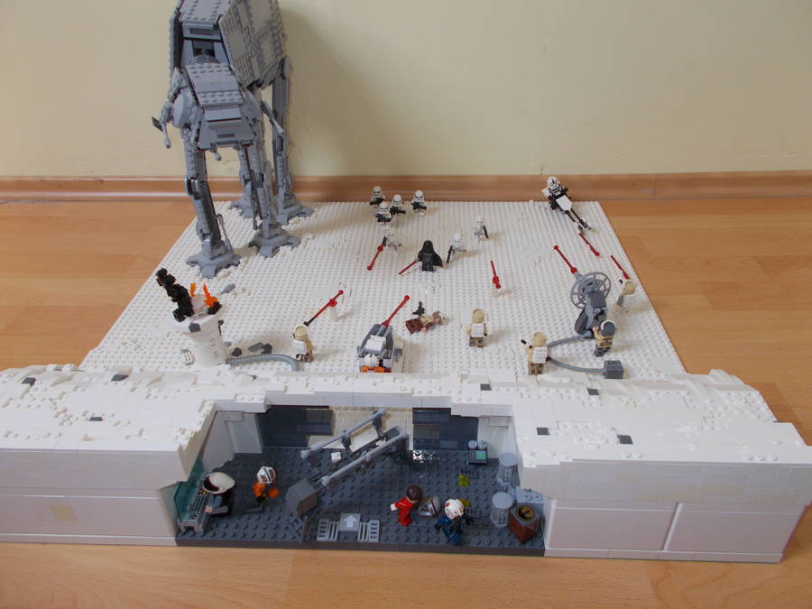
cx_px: 406
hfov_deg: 67.3
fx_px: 610
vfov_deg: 53.1
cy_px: 304
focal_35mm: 26
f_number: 3.2
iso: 80
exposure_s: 1/50
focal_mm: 4.6
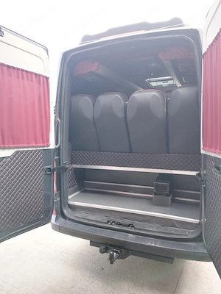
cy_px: 147
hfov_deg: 53.1
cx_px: 110
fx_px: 221
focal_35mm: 26
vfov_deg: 67.3
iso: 511
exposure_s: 1/100
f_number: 1.8
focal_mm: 6.24
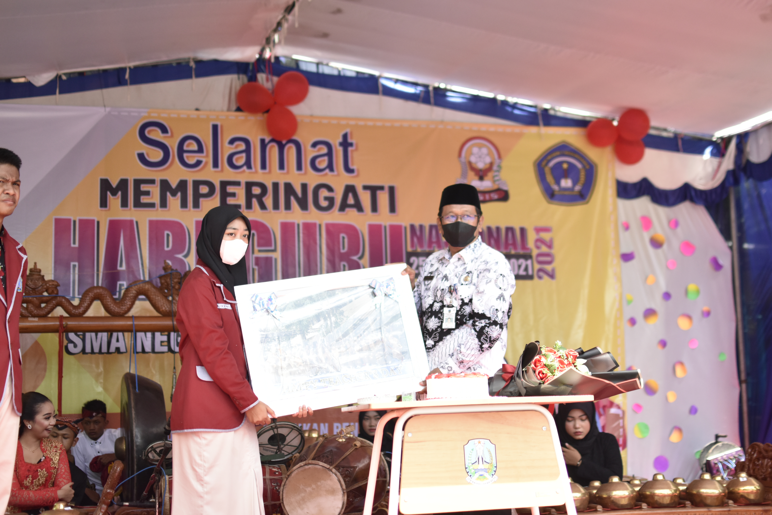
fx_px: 1126
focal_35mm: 52
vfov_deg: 25.8
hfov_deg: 37.9
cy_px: 258
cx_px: 386
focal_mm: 35
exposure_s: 1/4000
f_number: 1.8
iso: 800
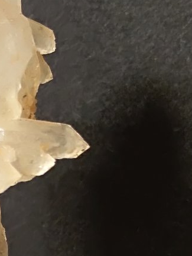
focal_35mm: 96
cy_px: 316
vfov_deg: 19.2
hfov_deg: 14.9
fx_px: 710
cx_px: -41
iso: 144
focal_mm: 3.54
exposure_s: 1/50
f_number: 2
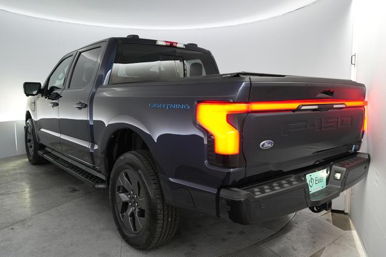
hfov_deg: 65.5
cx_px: 193
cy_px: 128
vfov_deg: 46.4
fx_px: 300
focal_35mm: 28
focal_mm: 28
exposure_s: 1/160
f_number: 2.8
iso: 1600
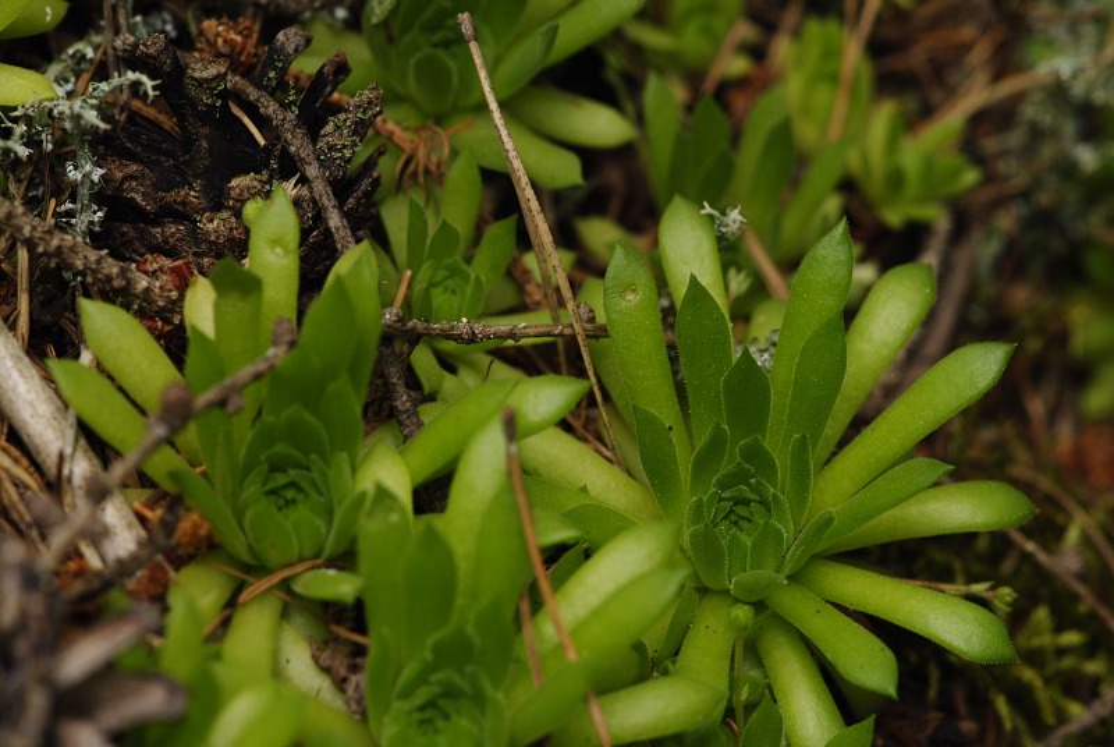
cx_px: 557
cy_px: 374
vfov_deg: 10.8
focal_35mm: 128
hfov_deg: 16.0
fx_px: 3951
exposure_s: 1/125
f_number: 7.1
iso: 400
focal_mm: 85
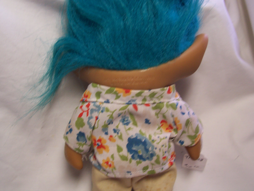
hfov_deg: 50.1
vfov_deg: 38.7
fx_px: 271
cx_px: 127
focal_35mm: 37
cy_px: 96
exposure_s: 1/45
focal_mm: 5.6
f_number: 2.8
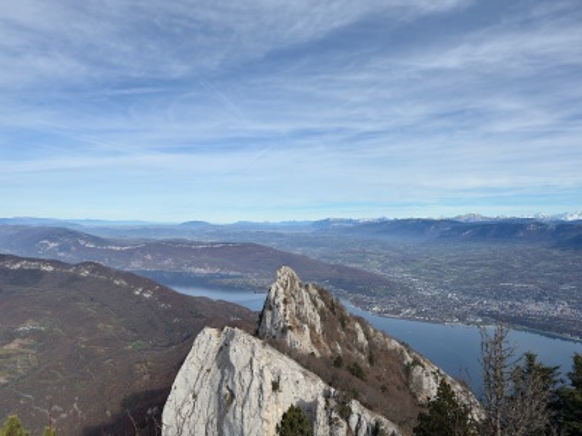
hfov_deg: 71.6
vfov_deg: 56.8
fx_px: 404
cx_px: 291
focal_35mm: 24
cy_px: 218
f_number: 1.78
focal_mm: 6.76
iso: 100
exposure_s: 1/9434
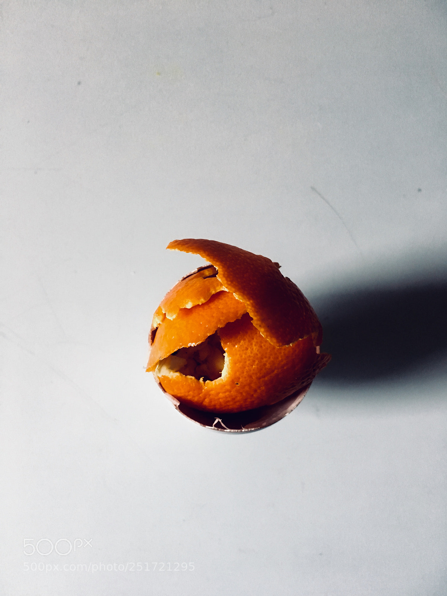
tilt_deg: -78.7
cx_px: 224
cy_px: 298
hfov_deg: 48.2
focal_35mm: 29
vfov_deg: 61.7
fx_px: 499
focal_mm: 4.15
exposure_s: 1/33
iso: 160
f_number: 2.2
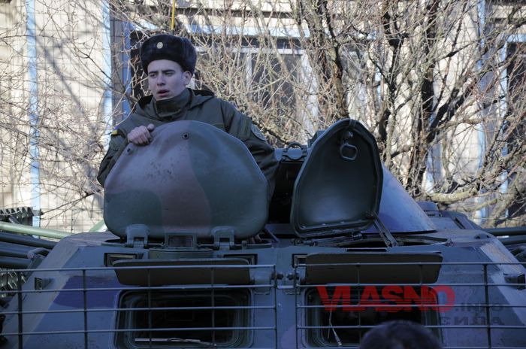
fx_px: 2297
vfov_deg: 8.7
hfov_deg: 13.1
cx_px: 263
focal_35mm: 158
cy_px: 174
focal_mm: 105
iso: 200
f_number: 5.6
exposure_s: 1/200
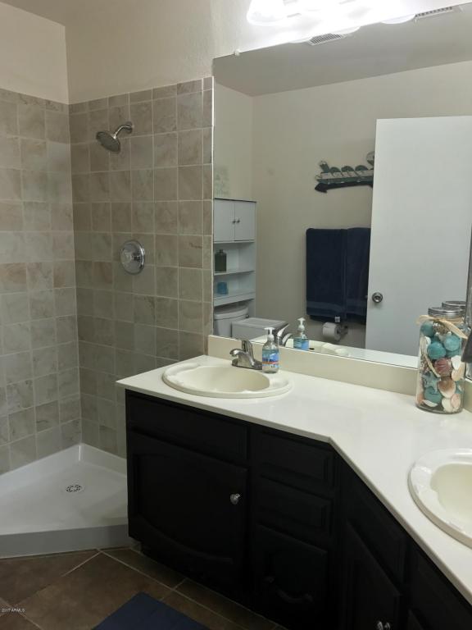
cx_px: 236
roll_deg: -1.3
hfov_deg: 49.7
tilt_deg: -8.3
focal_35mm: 28
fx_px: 509
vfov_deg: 63.4
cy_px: 315
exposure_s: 1/40
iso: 25
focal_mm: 3.99
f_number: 1.8
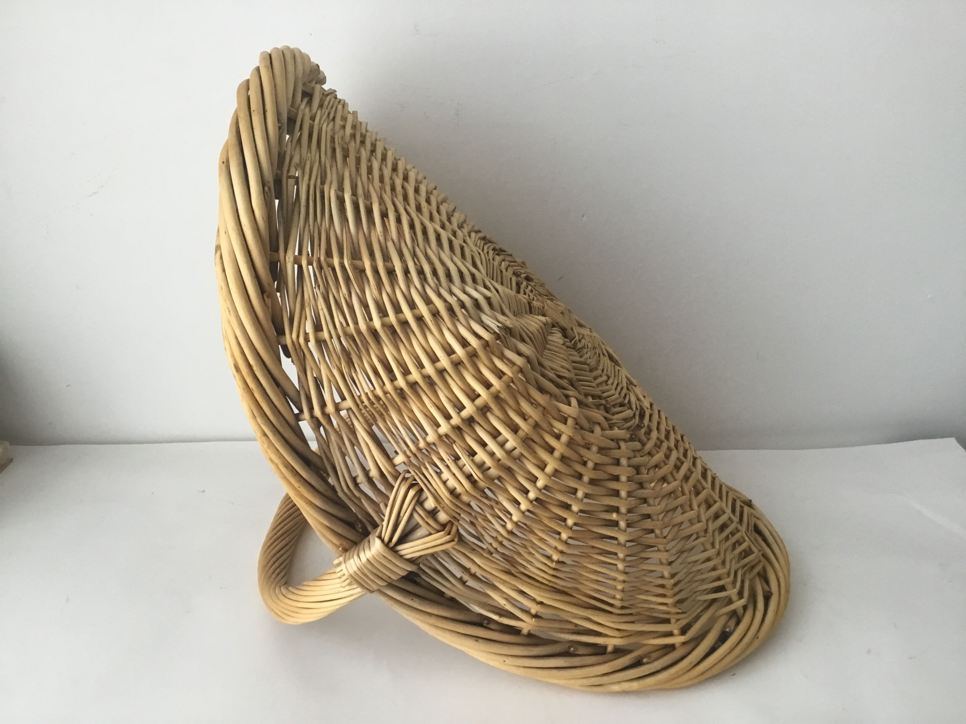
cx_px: 483
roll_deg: +1.0
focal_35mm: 31
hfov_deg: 58.4
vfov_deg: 45.4
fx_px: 865
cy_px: 362
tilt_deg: -24.9
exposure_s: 1/33
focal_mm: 3.3
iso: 50
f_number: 2.4
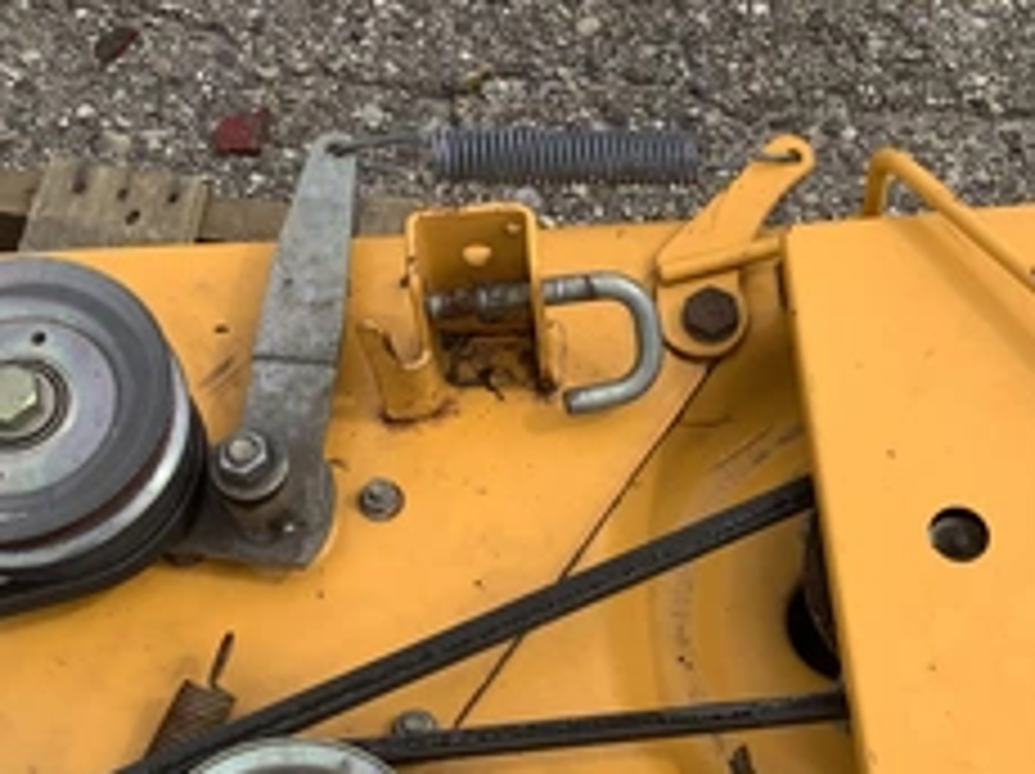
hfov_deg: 35.1
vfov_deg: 26.6
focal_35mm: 54
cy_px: 594
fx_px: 1613
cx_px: 720
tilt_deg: -67.6
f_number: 2.4
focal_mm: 3.3
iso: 25
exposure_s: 1/1274
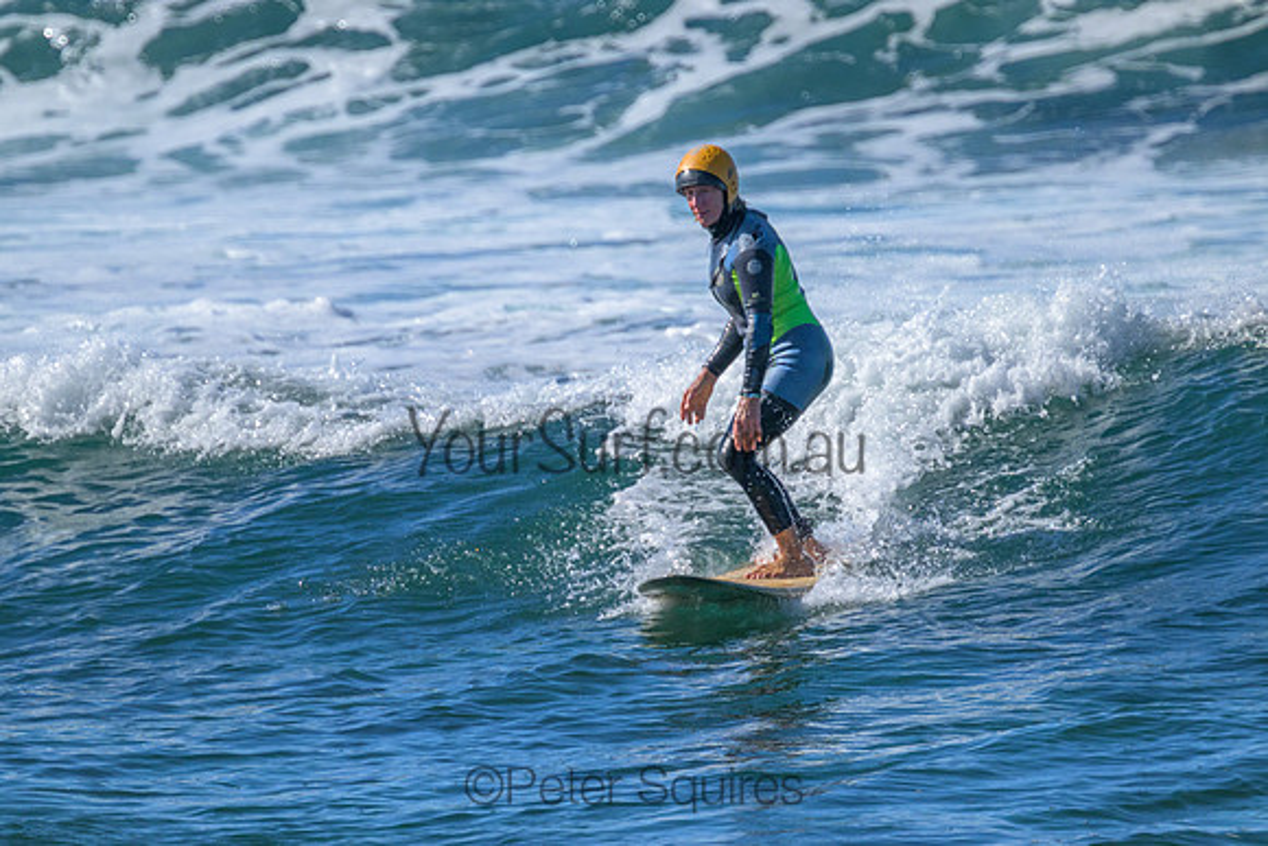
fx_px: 28183
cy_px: 423
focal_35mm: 800
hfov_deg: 2.6
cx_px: 634
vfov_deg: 1.7
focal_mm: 800
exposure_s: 1/2000
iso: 1600
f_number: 11
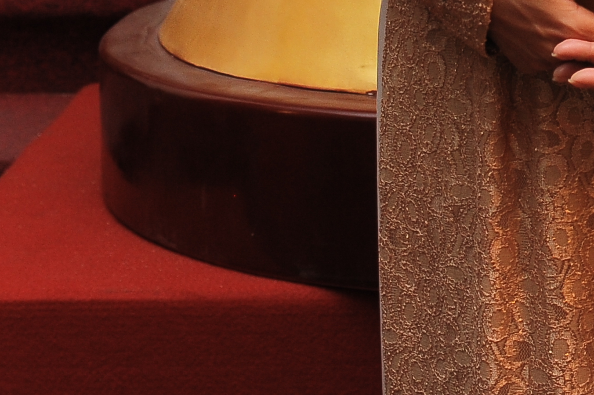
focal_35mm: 133
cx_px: 451
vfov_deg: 9.6
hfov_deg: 15.4
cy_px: -396
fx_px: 2193
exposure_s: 1/60
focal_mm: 32
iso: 800
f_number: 5
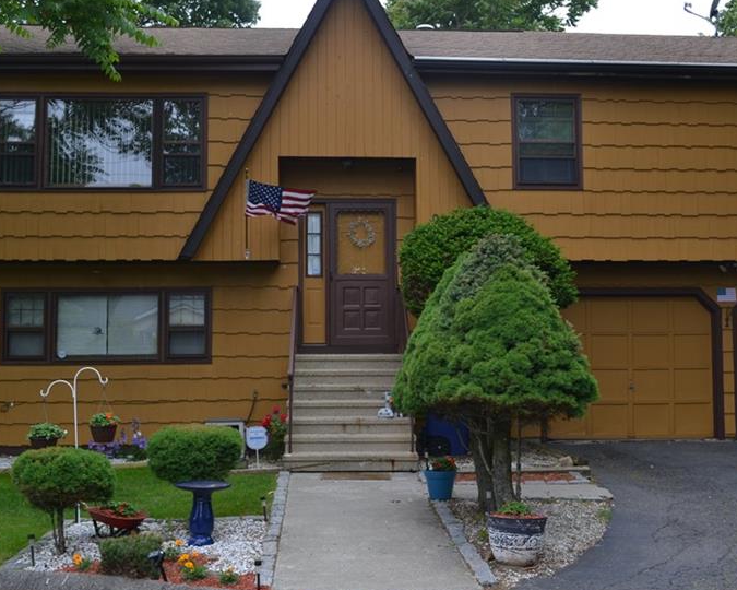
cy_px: 280
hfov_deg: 39.4
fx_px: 1025
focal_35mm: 47
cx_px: 438
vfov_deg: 32.1
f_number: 5.6
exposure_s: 1/125
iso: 125
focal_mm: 22
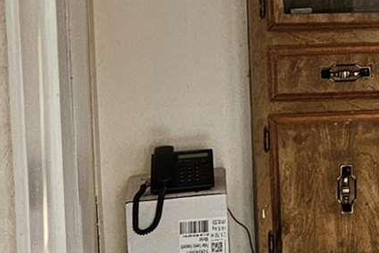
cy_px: -74
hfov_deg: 10.3
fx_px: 1811
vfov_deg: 7.9
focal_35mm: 172
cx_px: 918
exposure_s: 1/120
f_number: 1.8
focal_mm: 5.4
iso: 125
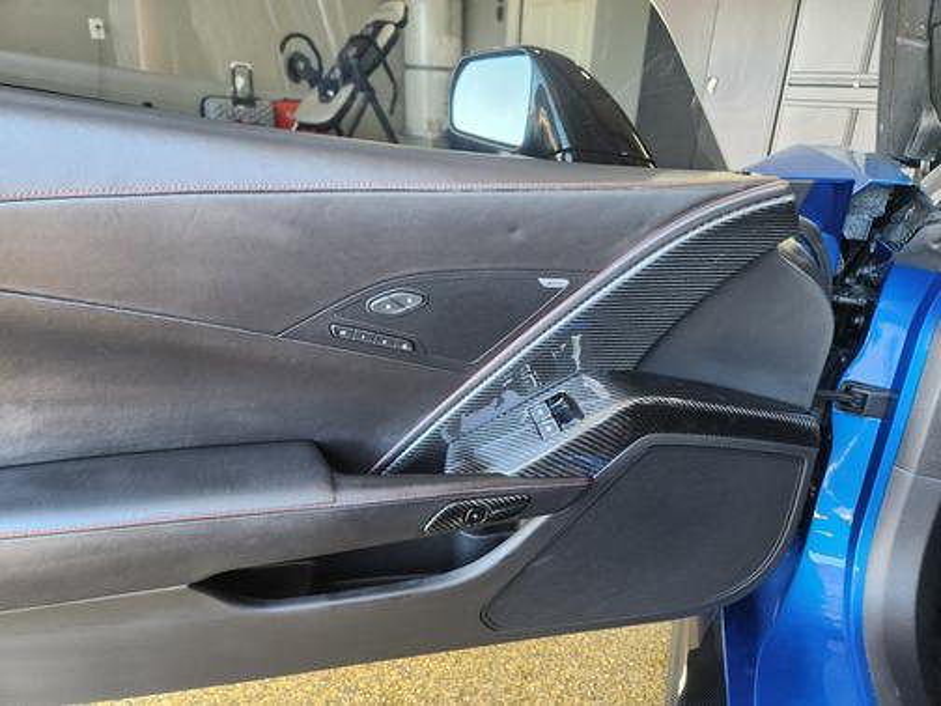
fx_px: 625
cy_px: 353
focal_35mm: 23
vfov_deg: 58.9
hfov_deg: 73.9
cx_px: 470
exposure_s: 1/120
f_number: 1.8
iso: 640
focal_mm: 5.4
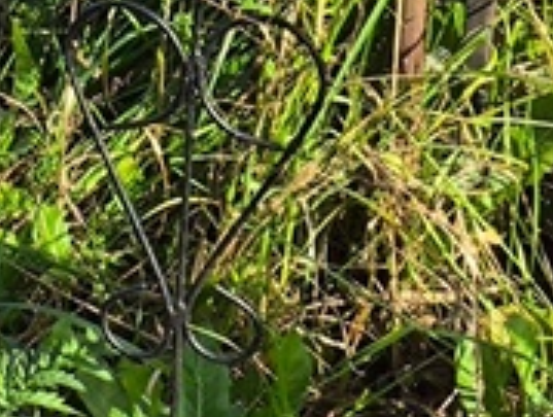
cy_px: 188
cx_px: -437
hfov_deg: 8.5
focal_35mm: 223
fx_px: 3570
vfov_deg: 6.7
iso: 50
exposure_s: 1/662
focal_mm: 4.71
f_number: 1.7
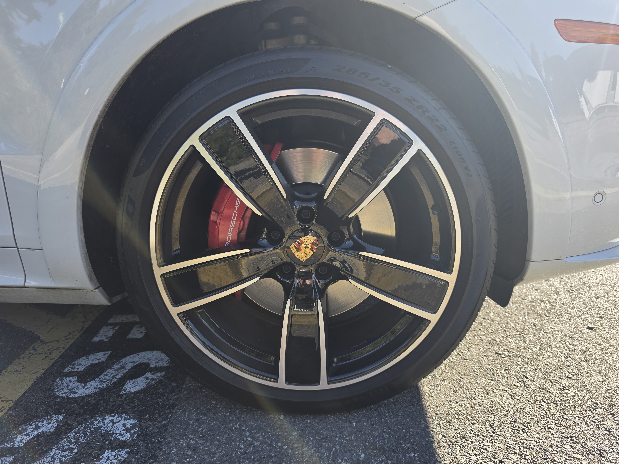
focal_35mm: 23
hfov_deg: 73.9
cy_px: 232
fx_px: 411
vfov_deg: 58.9
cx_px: 310
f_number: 1.4
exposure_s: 1/181
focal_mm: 6.5
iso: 10
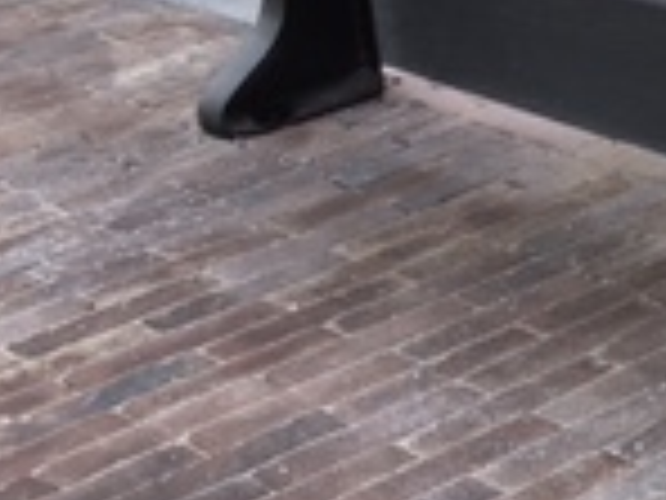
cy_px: 63
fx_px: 2405
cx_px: 1040
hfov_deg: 14.5
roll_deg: +1.4
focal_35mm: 125
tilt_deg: -18.4
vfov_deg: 11.8
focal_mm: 4.15
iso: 25
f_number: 2.2
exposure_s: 1/163
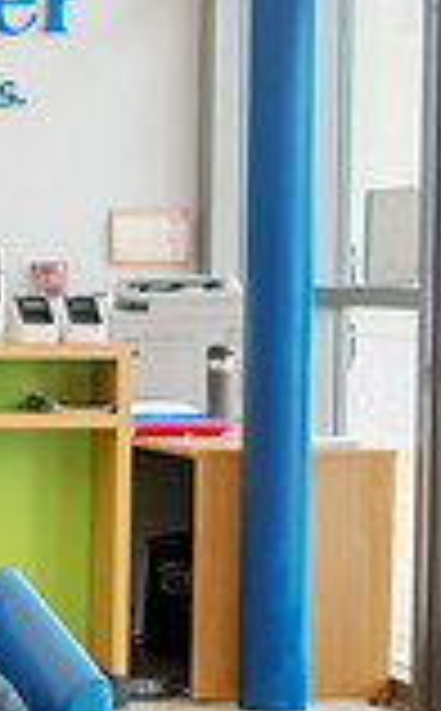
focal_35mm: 131
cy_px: 418
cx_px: -535
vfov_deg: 16.0
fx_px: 2533
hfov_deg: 9.1
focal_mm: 30
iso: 640
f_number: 2.8
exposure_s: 1/200
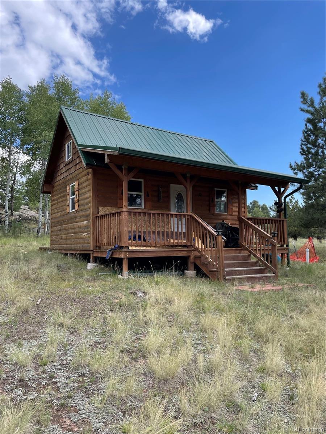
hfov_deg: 53.1
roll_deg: +1.6
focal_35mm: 26
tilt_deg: +5.9
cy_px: 217
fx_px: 326
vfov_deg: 67.3
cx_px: 163
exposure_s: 1/1416
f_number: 1.6
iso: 32
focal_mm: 4.2
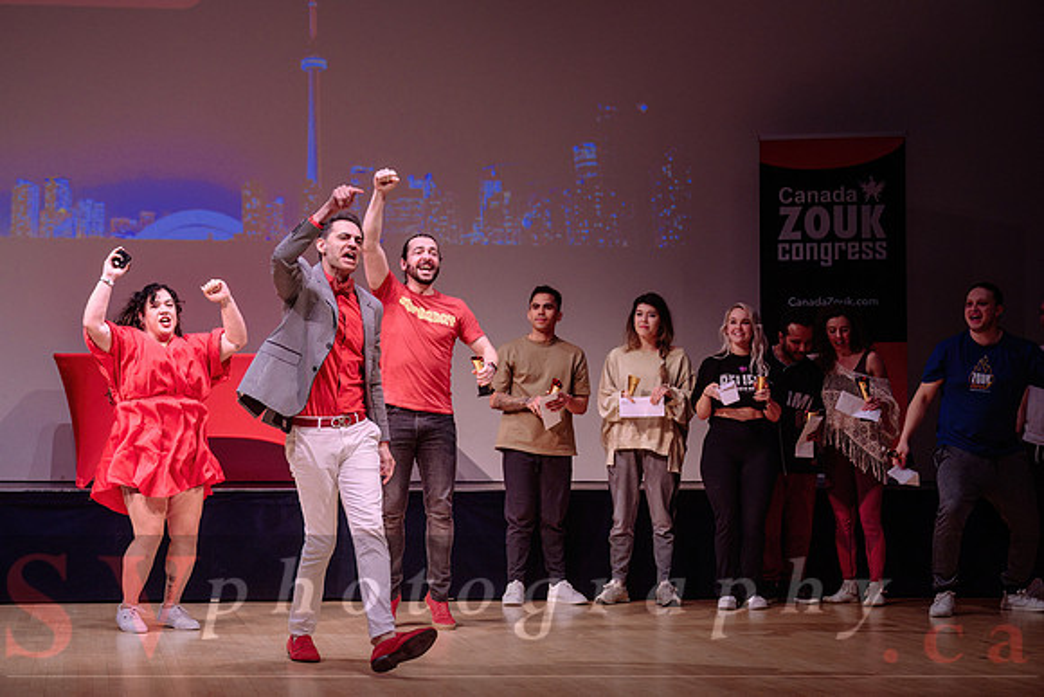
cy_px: 348
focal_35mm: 74
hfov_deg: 27.2
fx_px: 2147
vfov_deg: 18.4
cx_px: 354
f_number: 3.2
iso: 1000
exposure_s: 1/320
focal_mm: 56
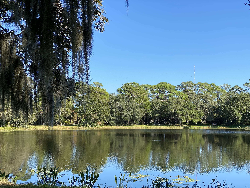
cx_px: 125
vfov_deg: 28.0
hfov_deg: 36.8
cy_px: 94
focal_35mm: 52
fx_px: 376
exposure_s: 1/727
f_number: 2
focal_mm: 6
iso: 20
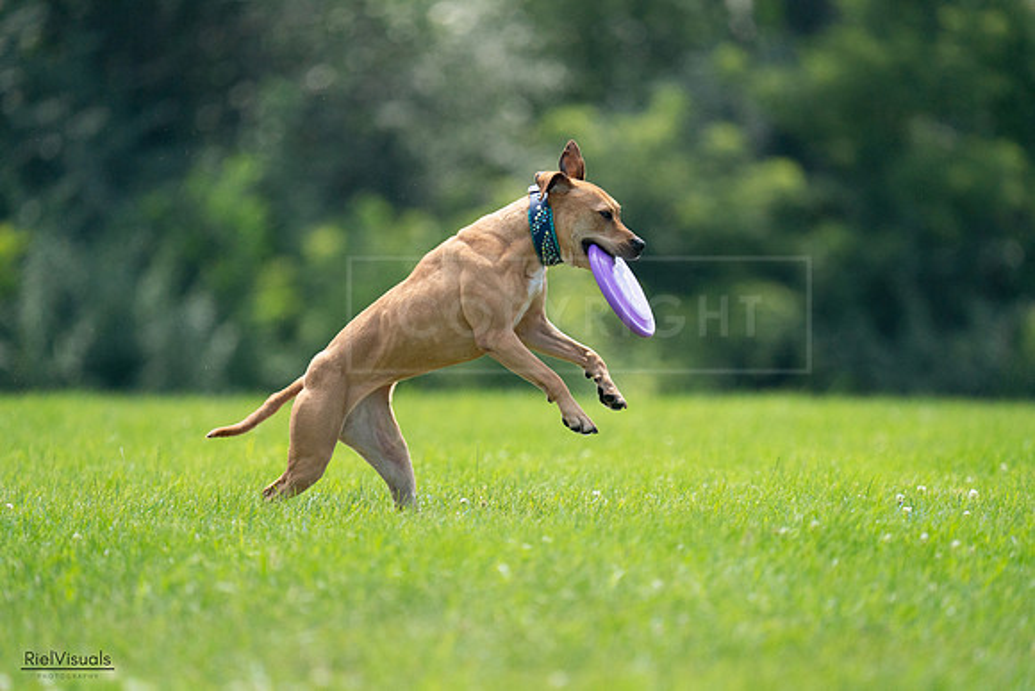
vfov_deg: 2.3
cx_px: 518
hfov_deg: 3.4
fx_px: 17253
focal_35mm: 600
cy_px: 346
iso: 2000
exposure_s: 1/4000
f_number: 6.3
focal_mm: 600
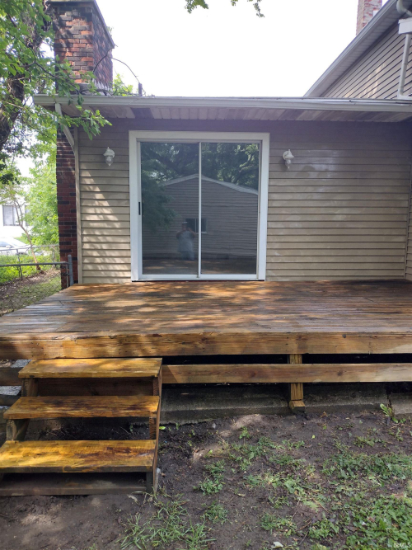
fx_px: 429
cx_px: 206
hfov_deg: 51.3
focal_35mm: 27
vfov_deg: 65.3
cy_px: 275
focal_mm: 4.71
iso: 100
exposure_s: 1/276
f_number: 1.7
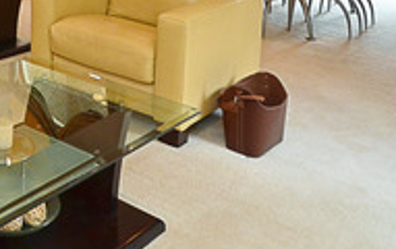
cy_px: -116
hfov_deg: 32.5
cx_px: -81
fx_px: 551
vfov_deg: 21.6
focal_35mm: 51
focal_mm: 10
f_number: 7.1
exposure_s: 1/60
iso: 800
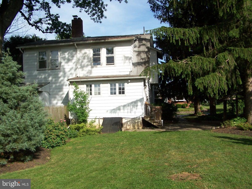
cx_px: 126
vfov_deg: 37.7
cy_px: 94
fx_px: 277
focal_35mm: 38
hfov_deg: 49.0
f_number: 4
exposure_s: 1/500
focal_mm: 6.3
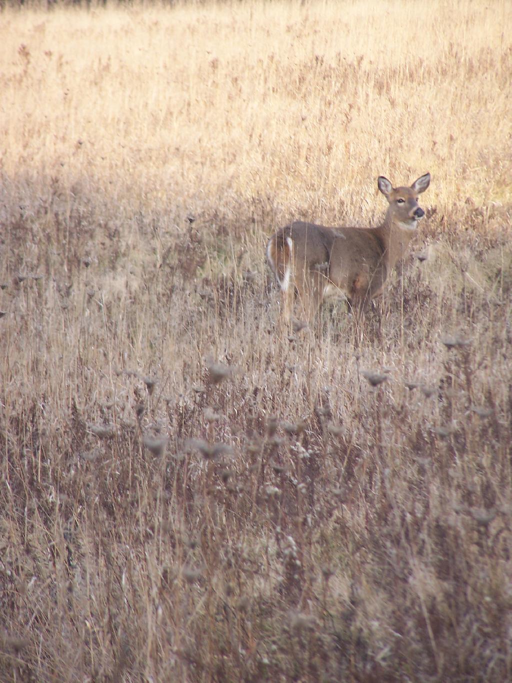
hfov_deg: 3.9
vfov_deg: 5.2
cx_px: 256
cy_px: 342
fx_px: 7493
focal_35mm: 380
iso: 100
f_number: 3.7
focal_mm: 63
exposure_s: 1/125
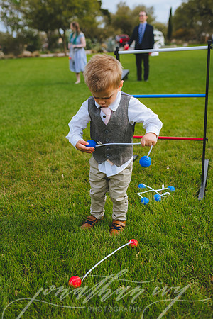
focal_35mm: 35
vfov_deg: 54.4
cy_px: 160
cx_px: 106
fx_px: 311
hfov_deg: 37.9
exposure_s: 1/1600
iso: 100
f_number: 2.8
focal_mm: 35
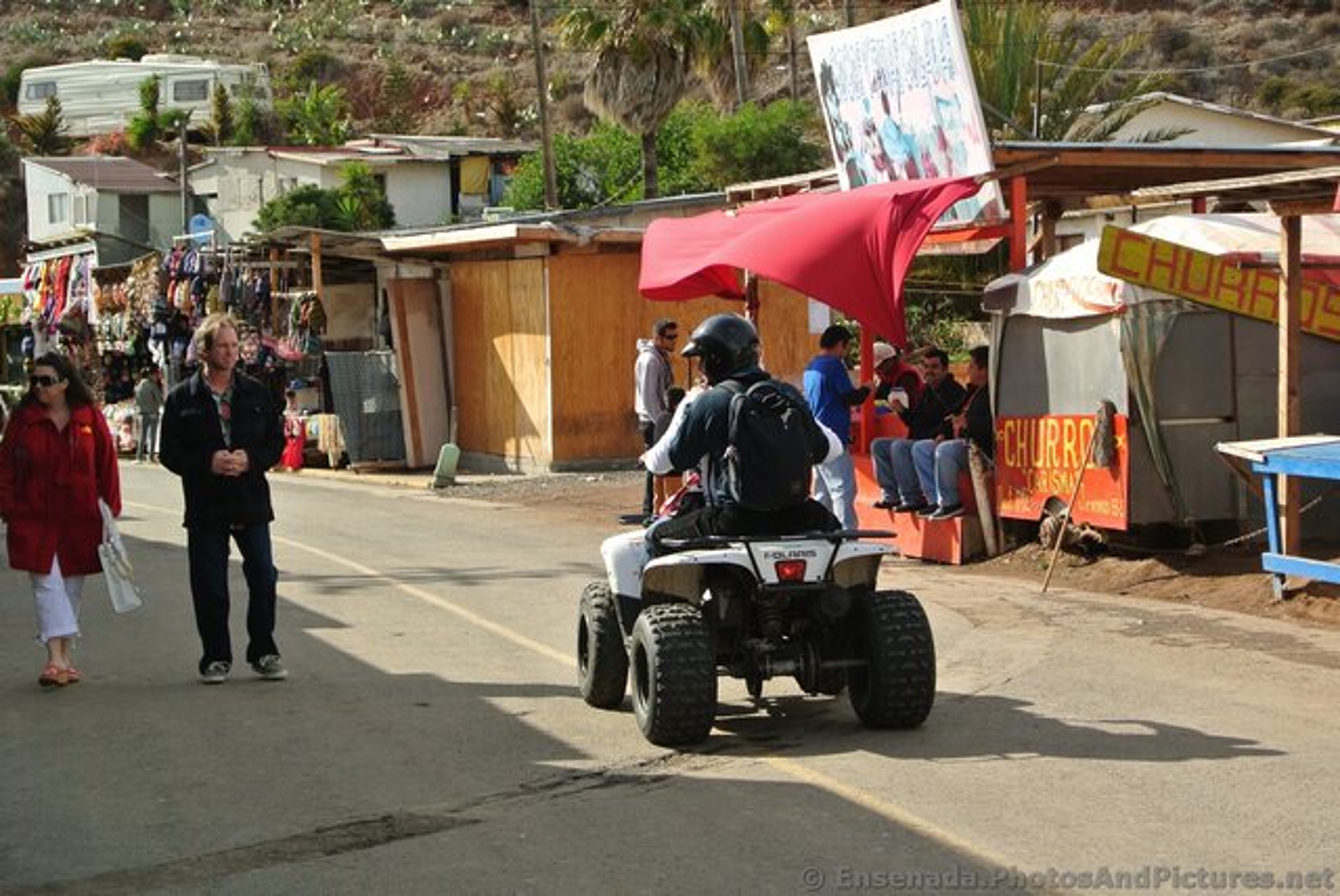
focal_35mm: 81
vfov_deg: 16.9
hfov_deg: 25.0
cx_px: 670
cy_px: 448
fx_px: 3018
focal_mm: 30
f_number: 5.6
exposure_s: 1/400
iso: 100
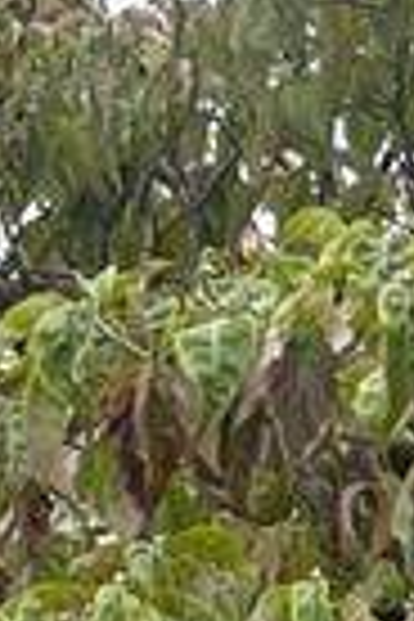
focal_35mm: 195
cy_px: 2128
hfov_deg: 6.7
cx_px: -526
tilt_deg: +10.1
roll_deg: +0.1
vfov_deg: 8.2
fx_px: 3363
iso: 80
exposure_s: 1/943
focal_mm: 6.86
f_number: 1.78
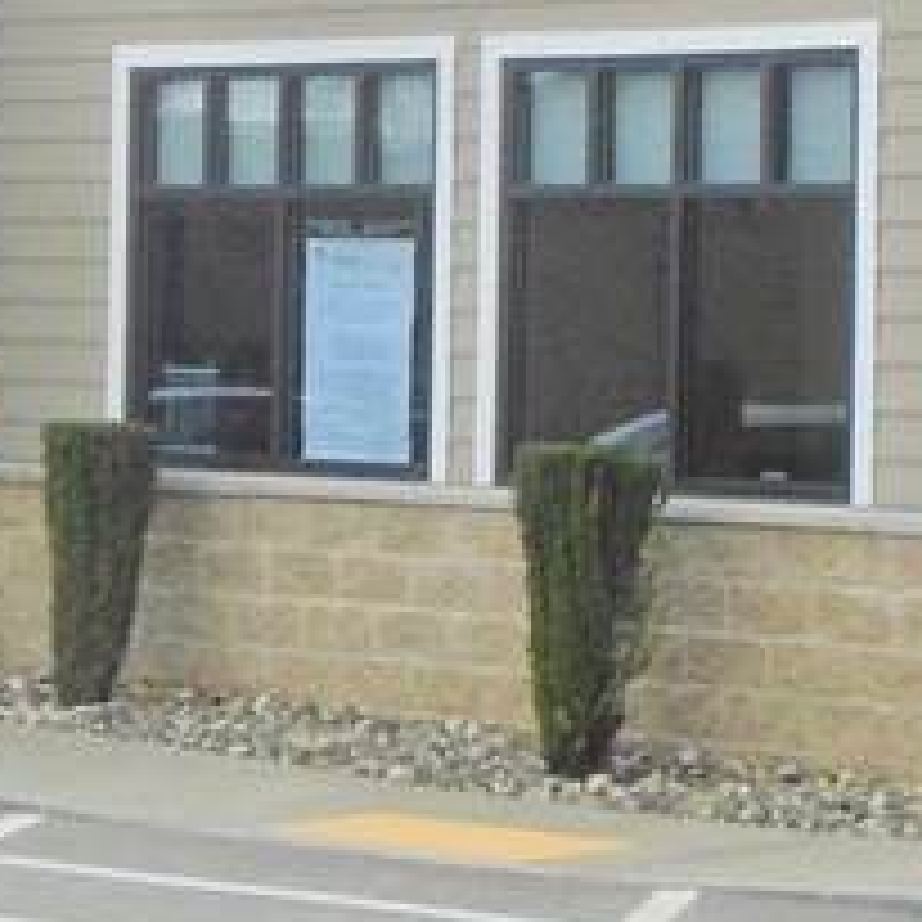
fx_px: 4791
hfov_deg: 11.0
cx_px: 472
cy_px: 0
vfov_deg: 10.9
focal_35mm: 159
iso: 100
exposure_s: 1/500
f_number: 3.8
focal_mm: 6.4
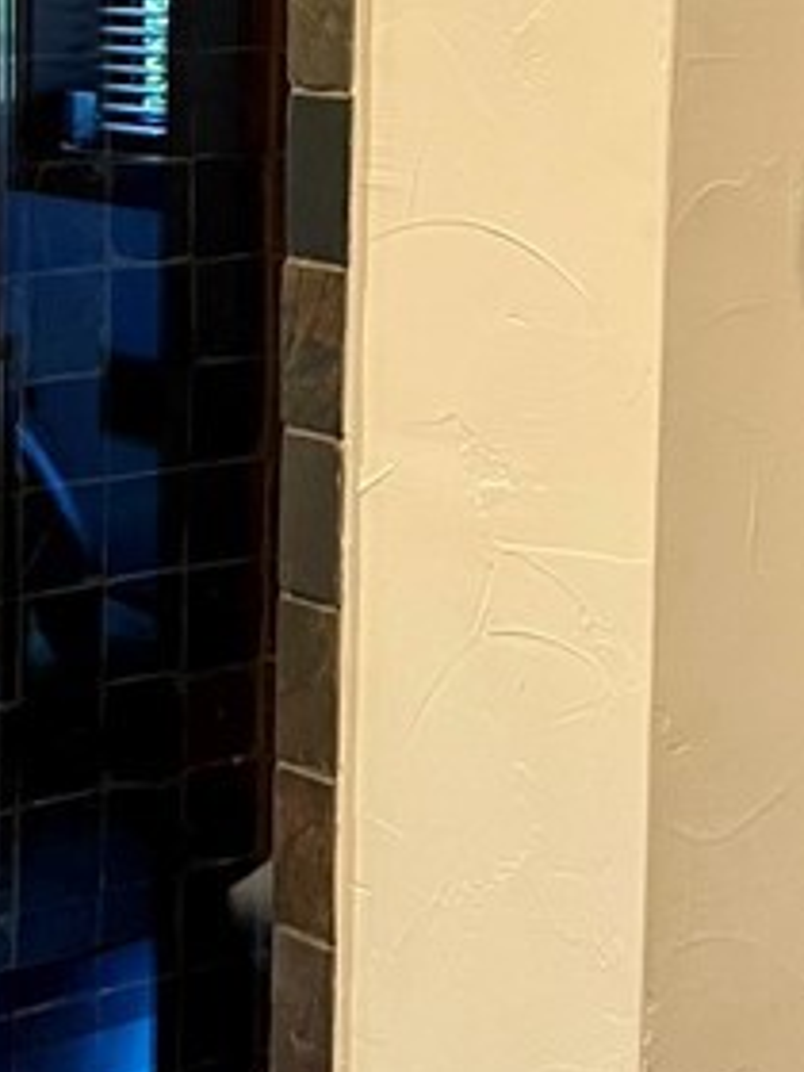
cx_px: 34
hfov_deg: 15.3
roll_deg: +2.5
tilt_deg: -5.0
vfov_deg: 20.4
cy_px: 207
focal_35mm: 95
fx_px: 2942
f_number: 1.5
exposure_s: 1/60
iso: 400
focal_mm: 5.7
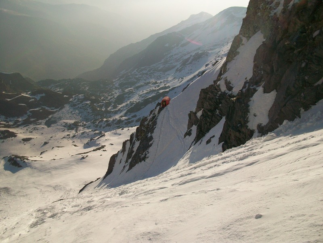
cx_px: 162
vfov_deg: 44.2
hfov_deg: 56.8
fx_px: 299
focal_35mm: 32
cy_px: 122
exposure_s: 1/500
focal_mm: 5.7
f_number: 5.5
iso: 64
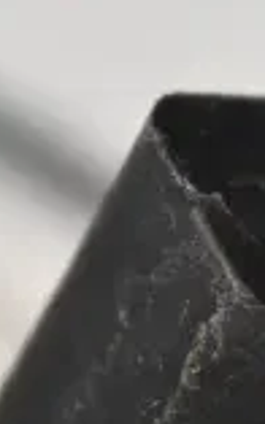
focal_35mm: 326
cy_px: 169
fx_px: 3770
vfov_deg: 6.4
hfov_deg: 3.9
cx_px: 668
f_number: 6.3
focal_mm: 55
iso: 6400
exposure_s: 1/160
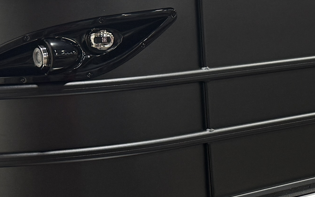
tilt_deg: -4.4
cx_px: 314
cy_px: 58
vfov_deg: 12.0
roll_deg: +2.6
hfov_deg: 18.6
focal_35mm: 109
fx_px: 936
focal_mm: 6.76
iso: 125
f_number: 1.78
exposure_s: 1/60
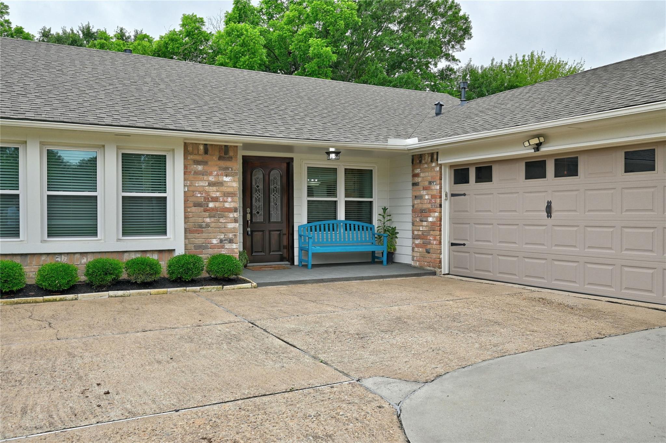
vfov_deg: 43.5
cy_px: 222
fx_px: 555
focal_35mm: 30
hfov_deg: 62.0
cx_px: 333
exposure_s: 1/200
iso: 400
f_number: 8
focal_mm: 30
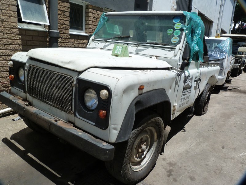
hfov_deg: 69.4
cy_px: 92
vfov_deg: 54.9
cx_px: 123
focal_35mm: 25
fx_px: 178
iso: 125
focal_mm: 4.5
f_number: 5.6
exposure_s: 1/320
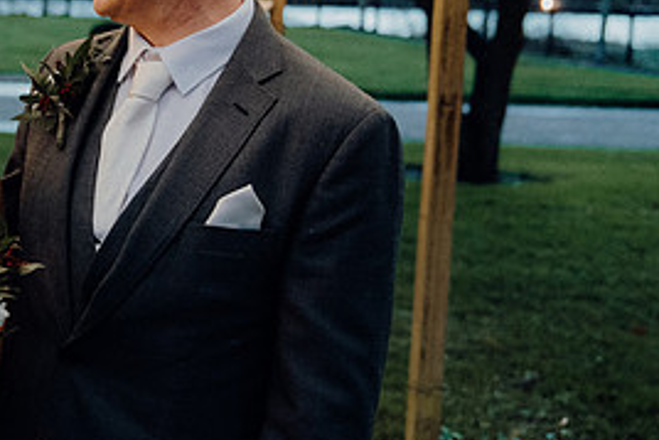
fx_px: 1429
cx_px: -20
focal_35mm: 78
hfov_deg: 24.6
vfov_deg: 17.4
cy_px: 107
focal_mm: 36
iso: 5000
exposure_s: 1/160
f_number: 3.5
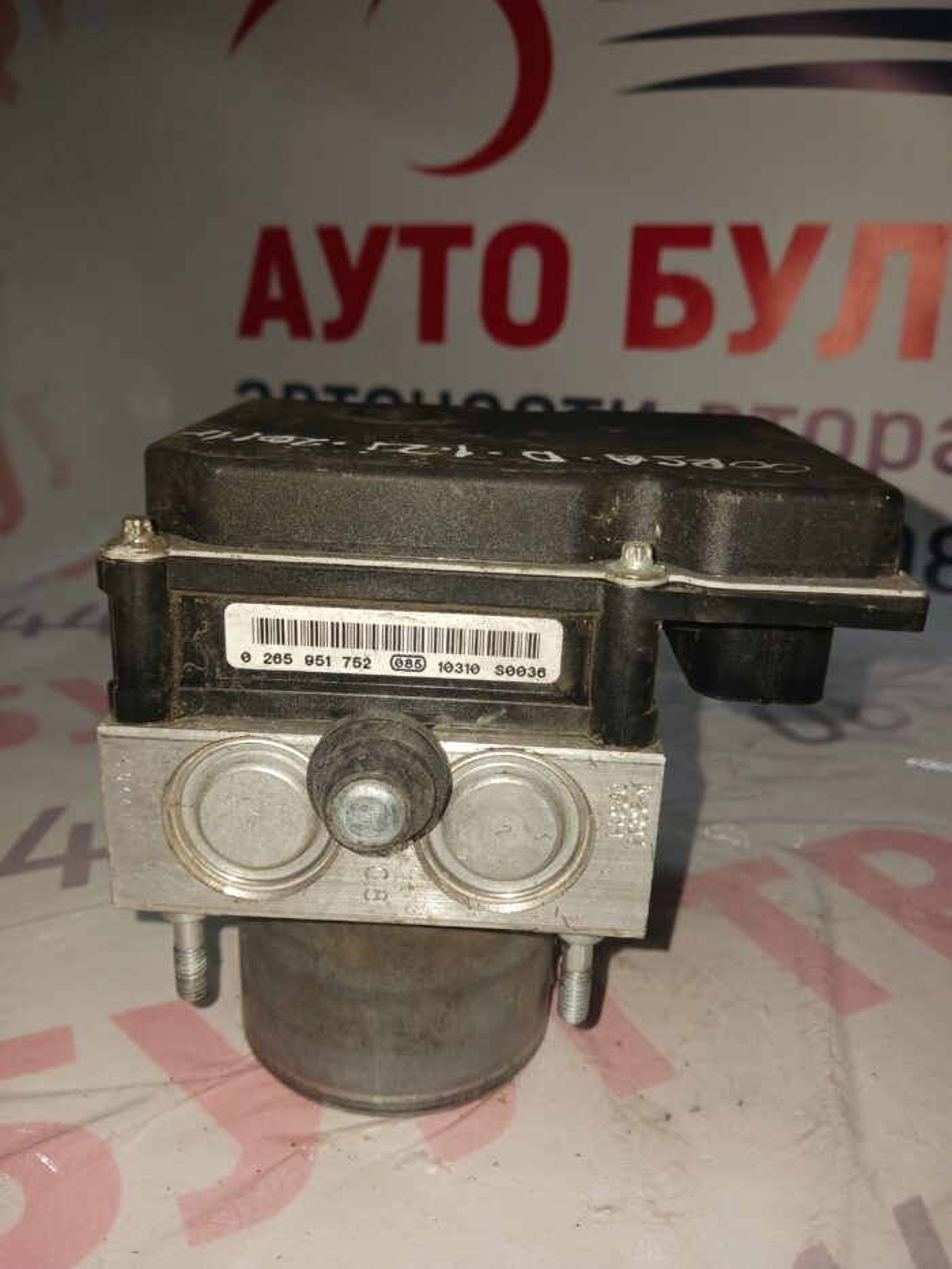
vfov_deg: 65.3
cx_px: 476
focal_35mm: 27
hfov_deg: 51.4
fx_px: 990
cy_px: 634
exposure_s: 1/50
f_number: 1.8
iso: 80
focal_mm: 4
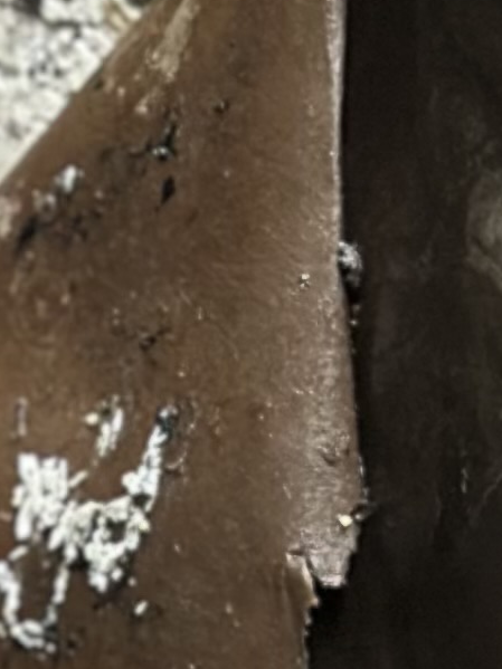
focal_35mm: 323
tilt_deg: -59.6
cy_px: 1717
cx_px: -318
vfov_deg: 5.9
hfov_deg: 4.6
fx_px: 6248
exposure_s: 1/50
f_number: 1.78
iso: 400
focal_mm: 6.86
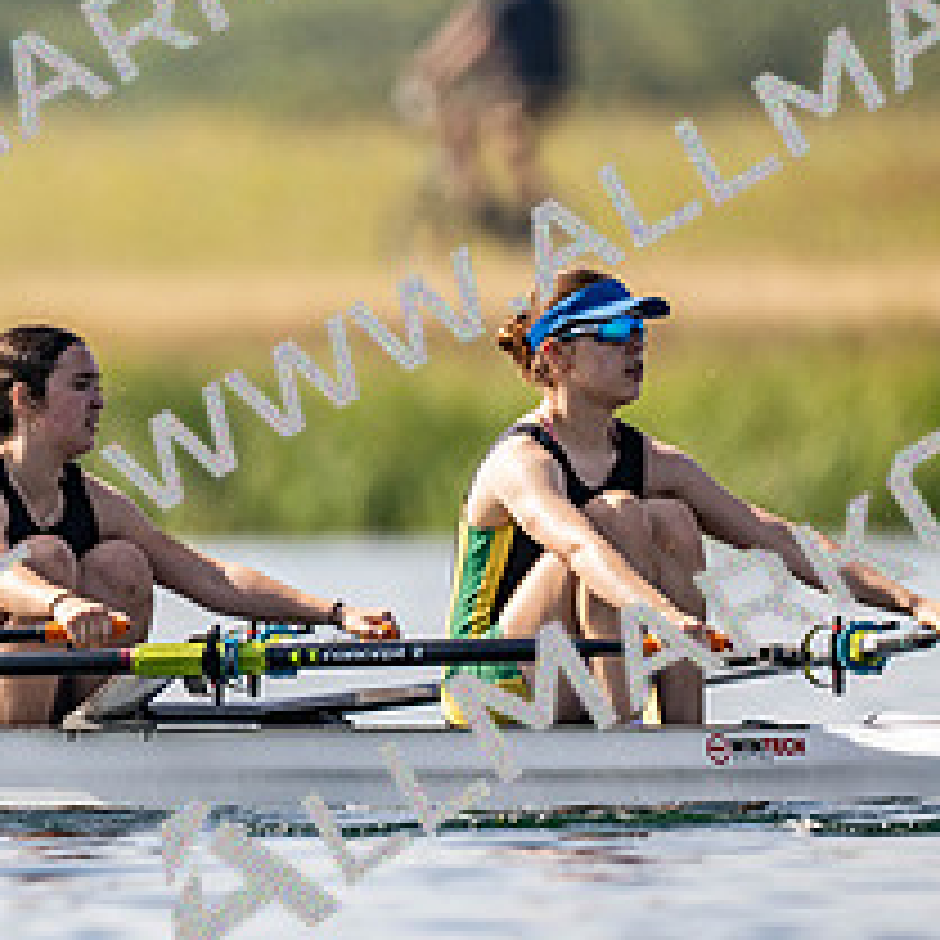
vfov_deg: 1.2
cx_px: -225
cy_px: 587
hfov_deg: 1.2
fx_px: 43442
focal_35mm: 1414
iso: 160
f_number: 4
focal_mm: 600
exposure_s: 1/2500
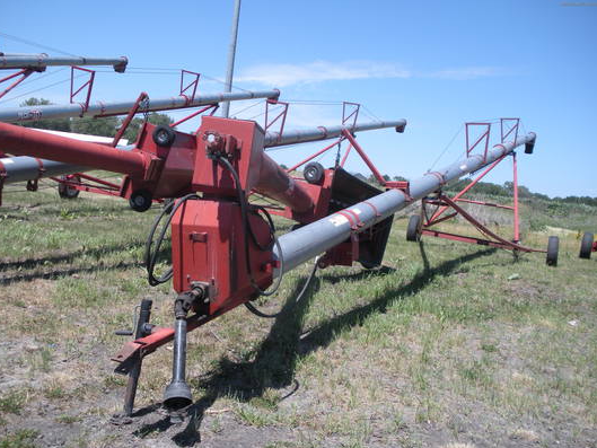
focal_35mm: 37
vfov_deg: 38.7
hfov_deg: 50.1
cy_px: 229
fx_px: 638
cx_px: 296
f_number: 3.5
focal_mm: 6.3
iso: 64
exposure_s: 1/510
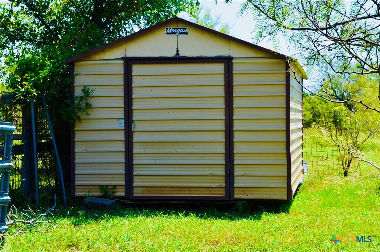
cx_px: 190
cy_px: 126
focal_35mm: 82
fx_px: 869
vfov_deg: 16.5
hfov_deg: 24.7
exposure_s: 1/100
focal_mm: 55
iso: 200
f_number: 11
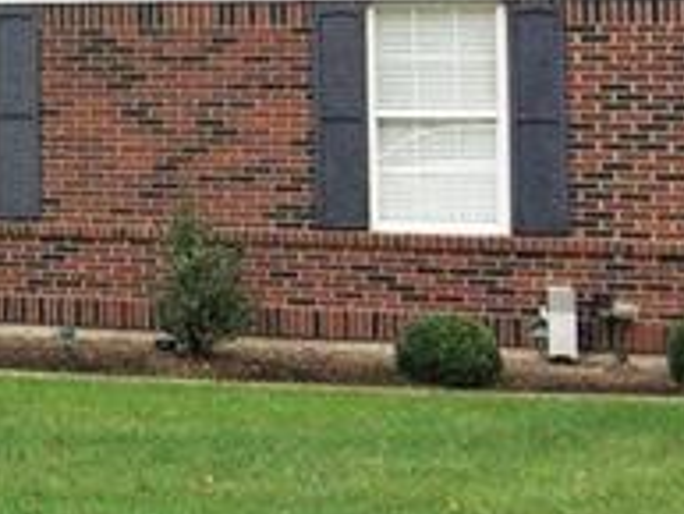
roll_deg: -0.3
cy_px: 43
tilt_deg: +2.2
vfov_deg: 15.2
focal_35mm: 96
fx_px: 1898
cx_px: -411
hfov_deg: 17.8
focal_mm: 4.15
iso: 32
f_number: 2.2
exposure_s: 1/612
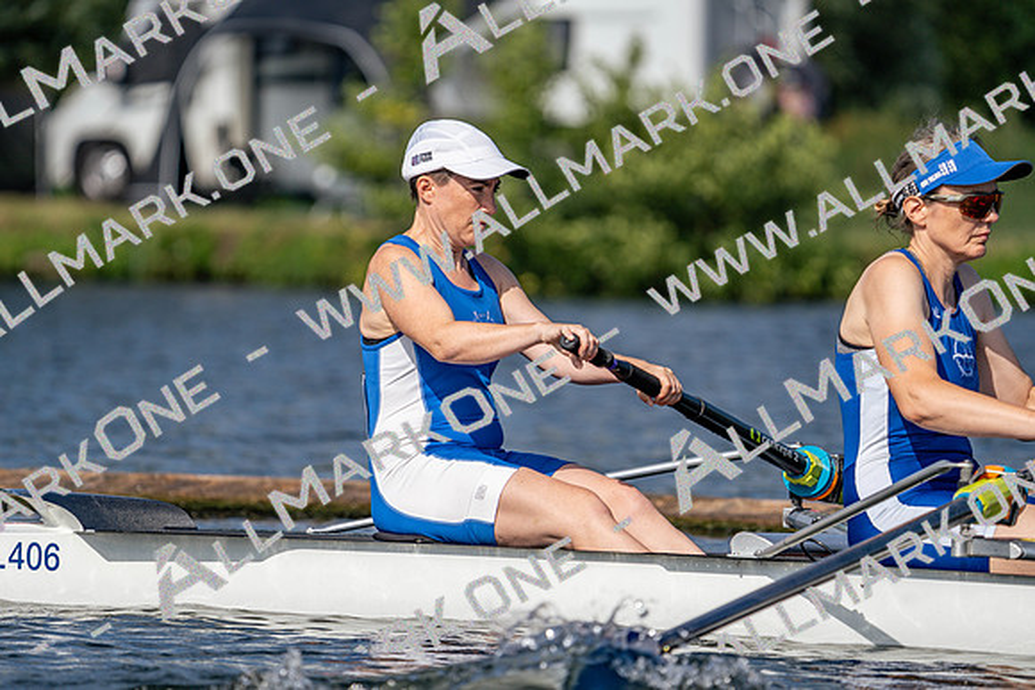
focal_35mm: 385
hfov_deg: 5.4
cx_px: 518
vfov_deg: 3.6
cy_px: 345
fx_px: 11071
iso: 125
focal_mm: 385
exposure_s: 1/1600
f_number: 6.3
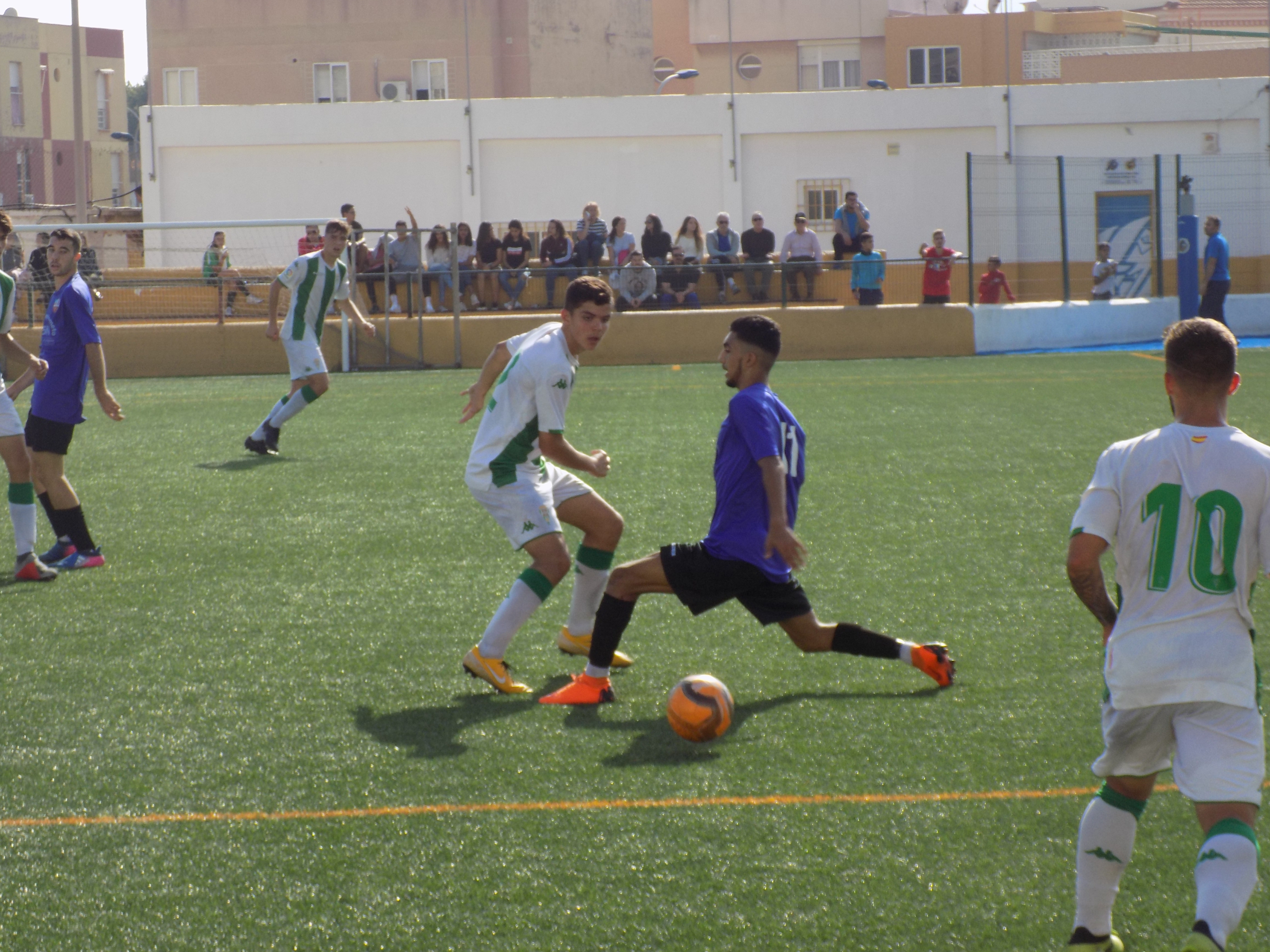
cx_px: 635
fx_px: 4329
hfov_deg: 16.7
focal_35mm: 118
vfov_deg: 12.6
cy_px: 476
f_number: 4.8
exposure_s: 1/400
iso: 80
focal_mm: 20.9
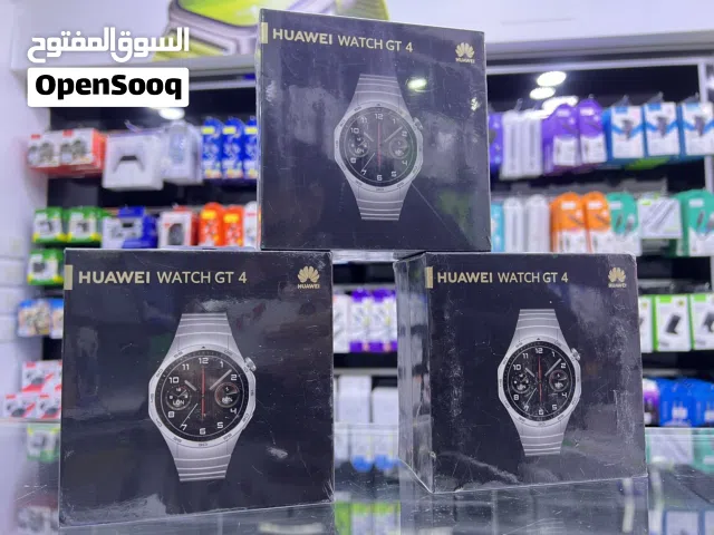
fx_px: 536
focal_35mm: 26
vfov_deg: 53.1
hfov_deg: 67.3
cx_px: 357
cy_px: 268
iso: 80
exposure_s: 1/50
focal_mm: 5.7
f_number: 1.5
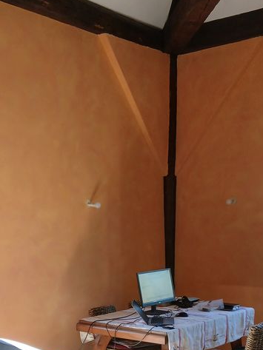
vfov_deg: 33.4
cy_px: 301
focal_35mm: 55
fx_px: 557
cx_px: 124
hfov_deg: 26.6
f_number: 1.8
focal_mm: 3.98
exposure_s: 1/50
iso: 100
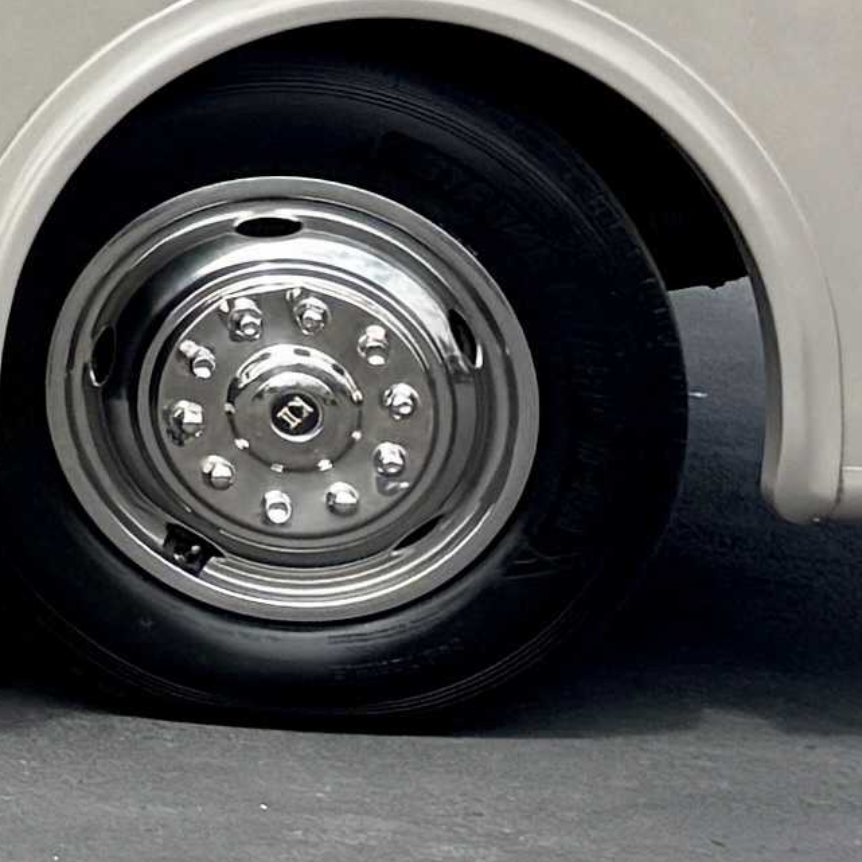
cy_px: -608
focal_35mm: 189
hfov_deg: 7.4
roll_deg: -0.6
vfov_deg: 8.9
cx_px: -2269
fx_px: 5325
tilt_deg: +1.1
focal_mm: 6.76
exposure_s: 1/3759
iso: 80
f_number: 1.78
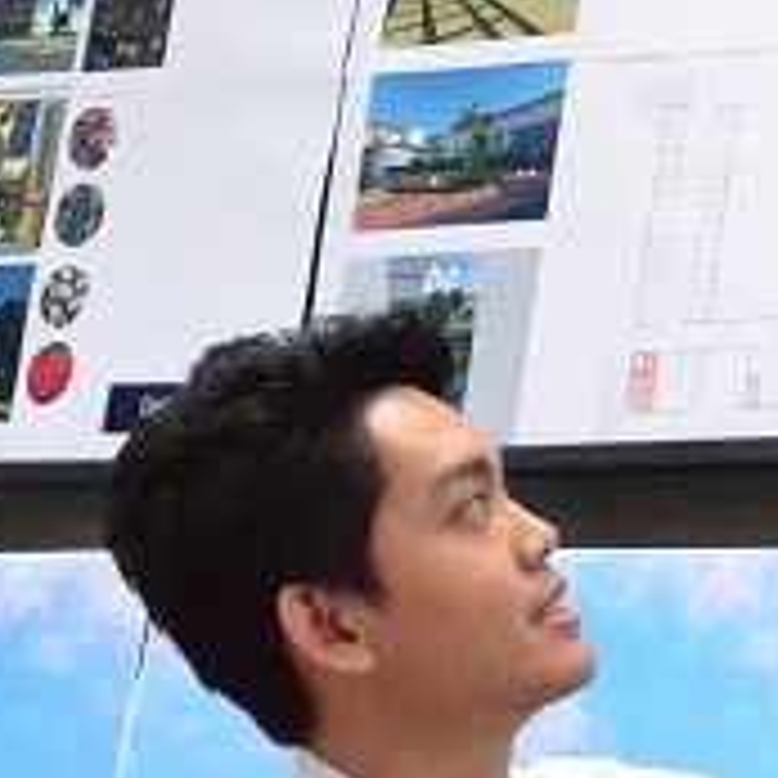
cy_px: 474
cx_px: 1408
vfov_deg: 5.4
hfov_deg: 5.3
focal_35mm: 324
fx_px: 8238
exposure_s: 1/320
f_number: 9
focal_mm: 55
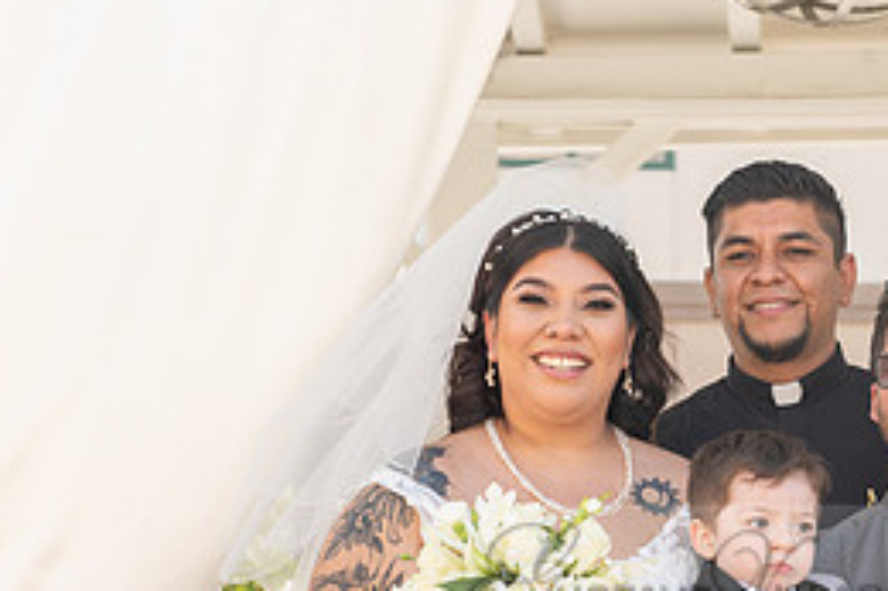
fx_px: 3352
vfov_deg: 10.0
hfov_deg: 15.0
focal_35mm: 136
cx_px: 727
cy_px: 586
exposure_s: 1/200
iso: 100
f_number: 5.6
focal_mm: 60
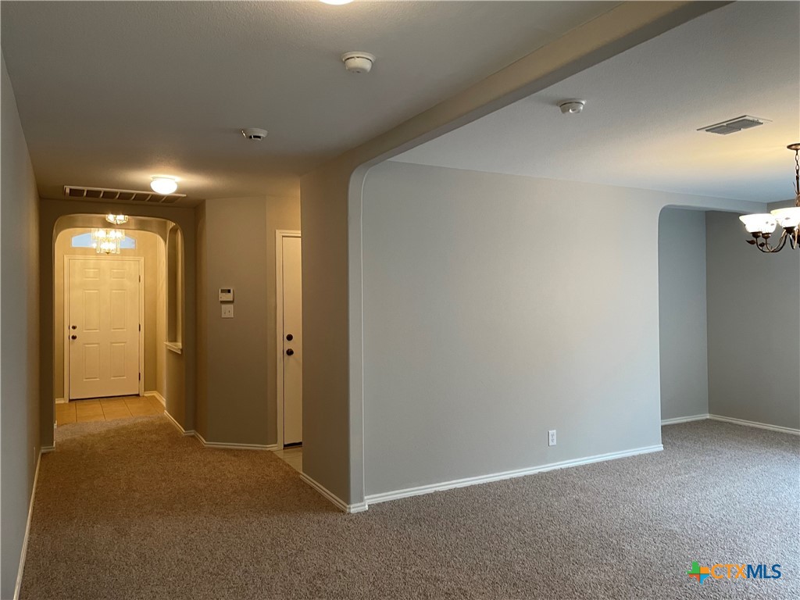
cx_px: 400
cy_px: 300
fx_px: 601
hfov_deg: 67.3
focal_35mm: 26
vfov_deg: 53.1
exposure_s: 1/60
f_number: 1.6
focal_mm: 4.2
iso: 125
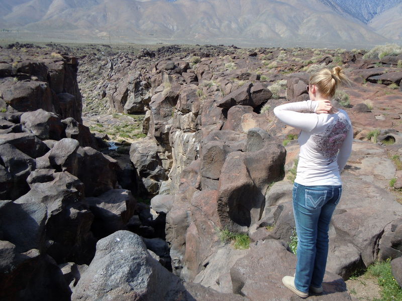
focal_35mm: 30
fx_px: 348
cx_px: 201
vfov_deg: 46.8
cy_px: 150
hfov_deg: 60.0
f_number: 3.5
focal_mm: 5.4
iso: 100
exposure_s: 1/640
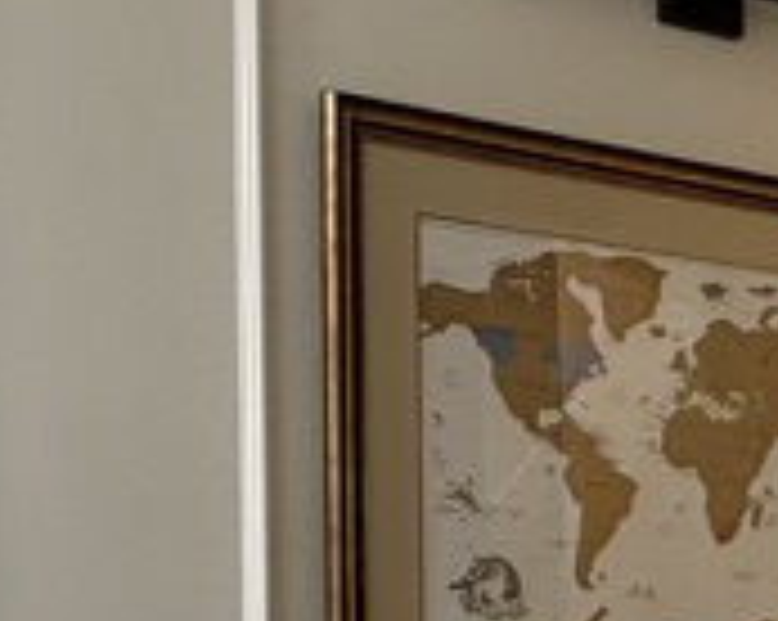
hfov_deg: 23.4
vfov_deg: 18.2
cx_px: 553
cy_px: 675
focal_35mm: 81
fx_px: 1863
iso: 250
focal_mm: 2.22
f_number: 2.2
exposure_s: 1/60
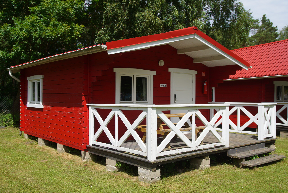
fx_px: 264
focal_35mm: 33
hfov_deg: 57.2
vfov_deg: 40.0
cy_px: 96
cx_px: 144
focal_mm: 22
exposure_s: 1/640
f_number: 5
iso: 100
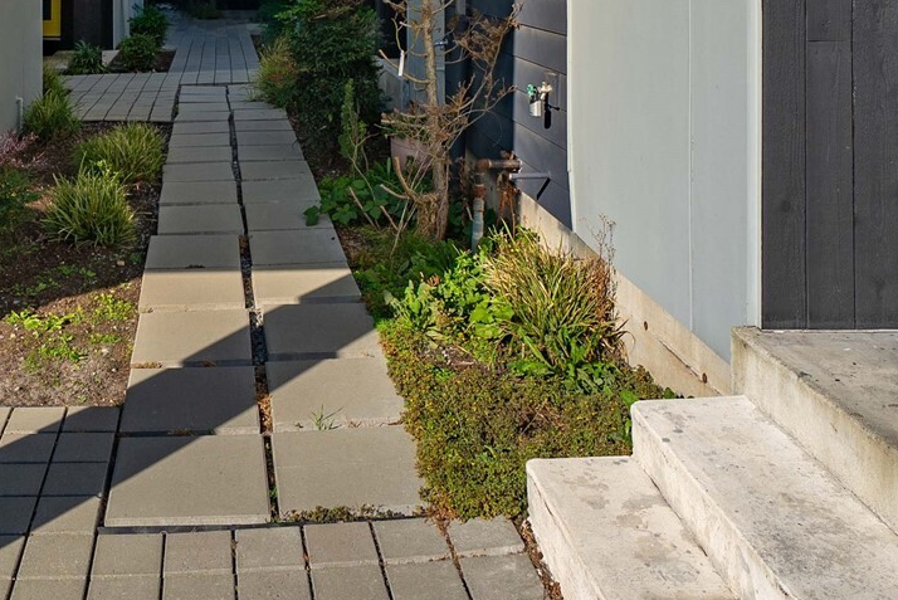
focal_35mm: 38
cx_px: 226
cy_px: -50
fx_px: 948
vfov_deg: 31.4
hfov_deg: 48.7
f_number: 6.3
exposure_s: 1/400
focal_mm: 16
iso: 80
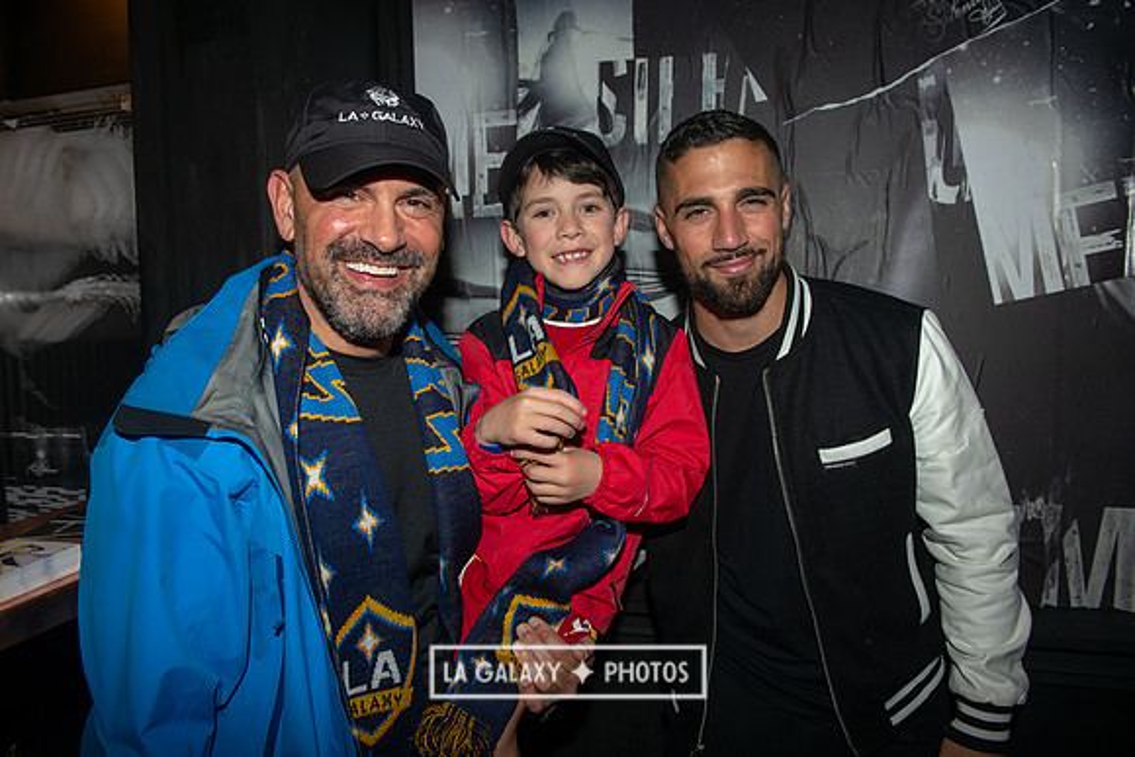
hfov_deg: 69.4
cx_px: 568
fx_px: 820
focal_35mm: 26
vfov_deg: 49.6
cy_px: 378
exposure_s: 1/200
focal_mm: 26
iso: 200
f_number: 5
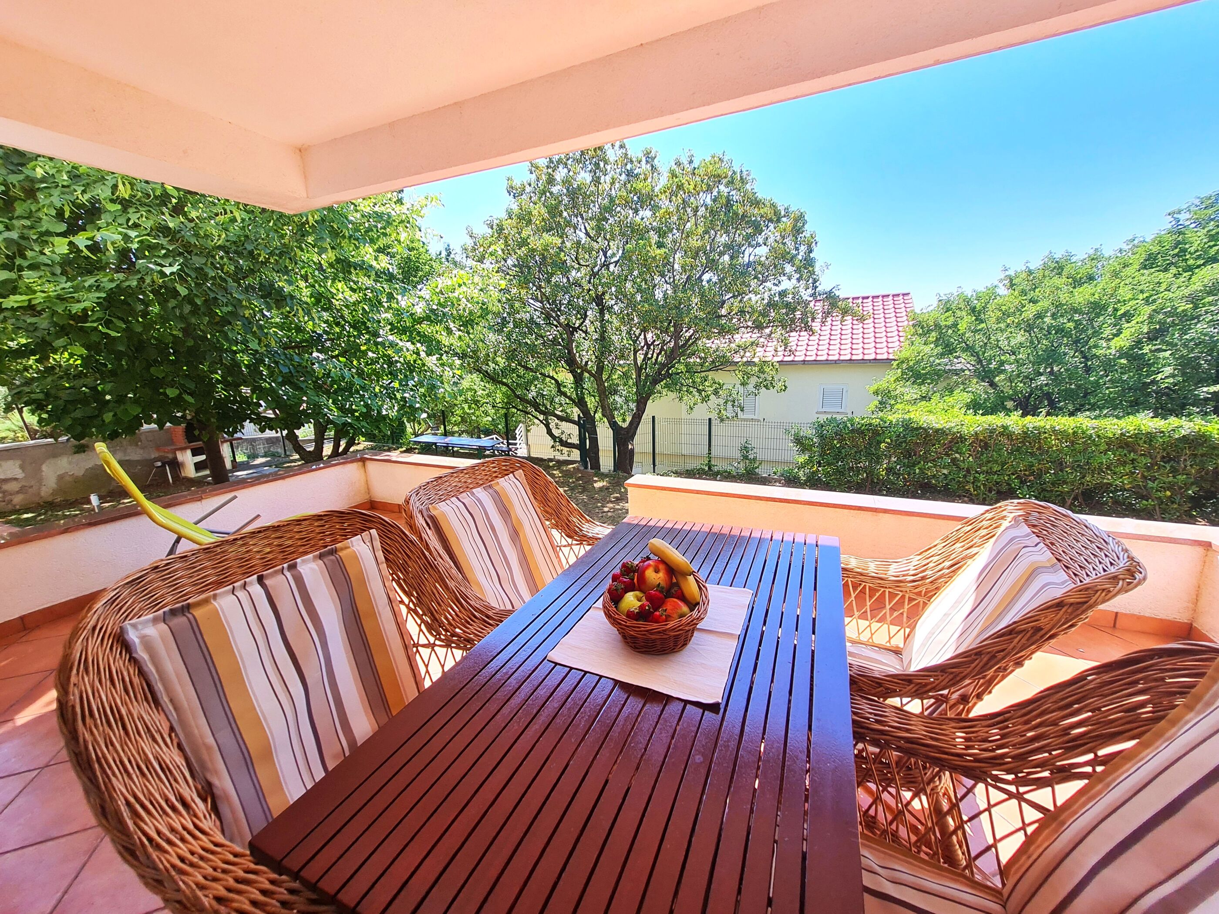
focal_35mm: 13
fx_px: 458
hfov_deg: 106.2
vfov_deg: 89.9
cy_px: 457
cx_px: 610
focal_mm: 1.74
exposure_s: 1/289
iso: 50
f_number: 2.2
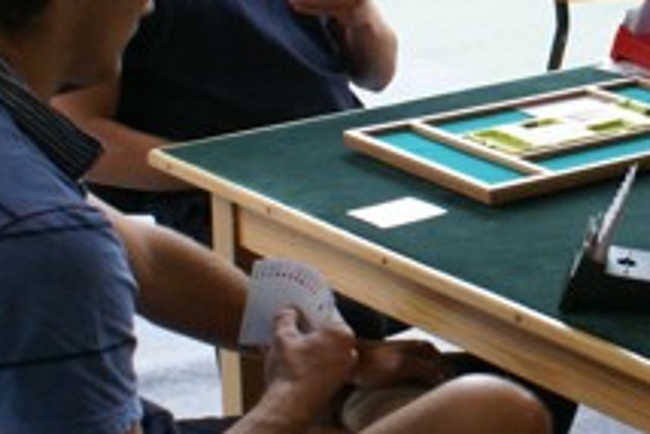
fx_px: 1951
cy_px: 155
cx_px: 726
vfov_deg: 12.7
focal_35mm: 108
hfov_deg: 18.2
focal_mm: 22
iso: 400
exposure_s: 1/25
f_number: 5.6
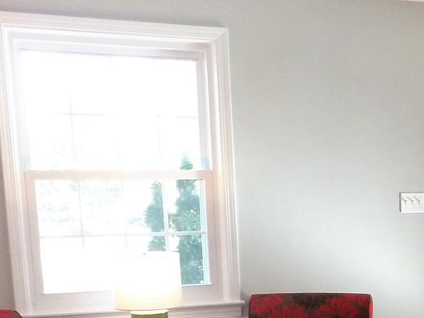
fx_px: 968
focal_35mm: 79
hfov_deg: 23.4
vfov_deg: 17.4
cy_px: 421
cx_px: 453
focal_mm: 4.1
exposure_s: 1/30
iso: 320
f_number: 3.3
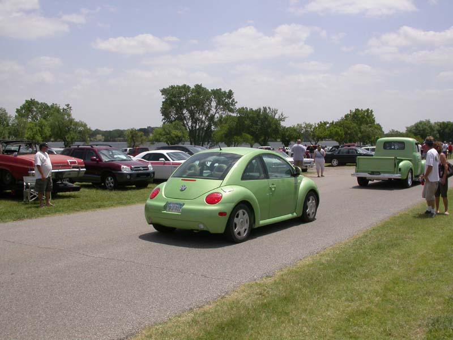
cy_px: 170
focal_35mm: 38
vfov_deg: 37.7
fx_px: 497
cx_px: 226
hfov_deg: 49.0
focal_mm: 7.85
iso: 100
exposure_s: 1/500
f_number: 7.5
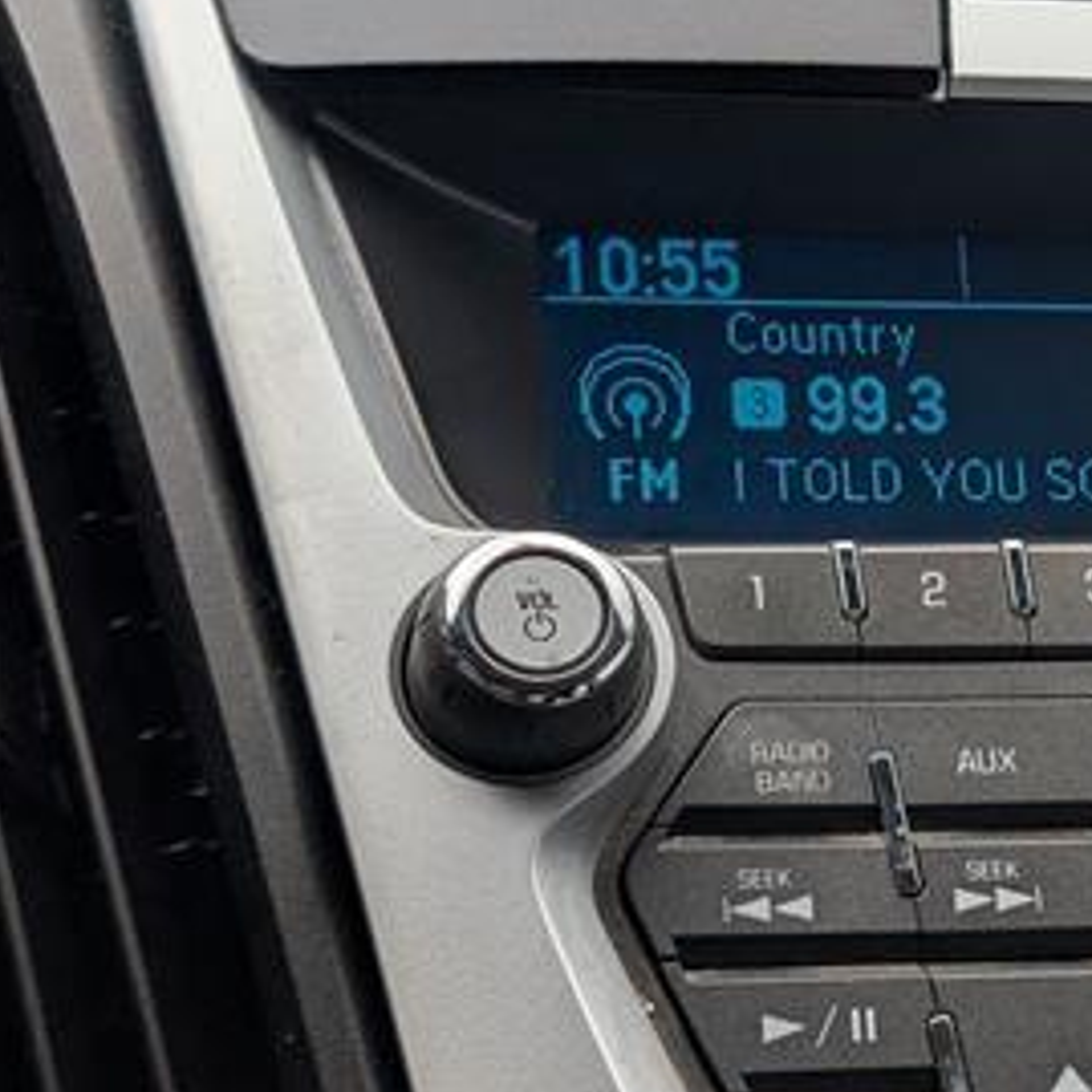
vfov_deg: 16.9
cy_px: 479
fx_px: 3676
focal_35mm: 103
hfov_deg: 16.4
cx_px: 1210
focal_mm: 6.9
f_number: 1.68
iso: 20
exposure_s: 1/400
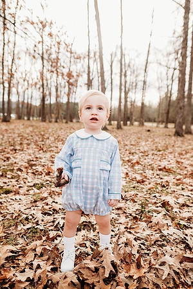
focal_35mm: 24
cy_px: 144
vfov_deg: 73.7
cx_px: 96
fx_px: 193
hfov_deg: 53.1
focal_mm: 24
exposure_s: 1/250
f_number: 3.2
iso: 125
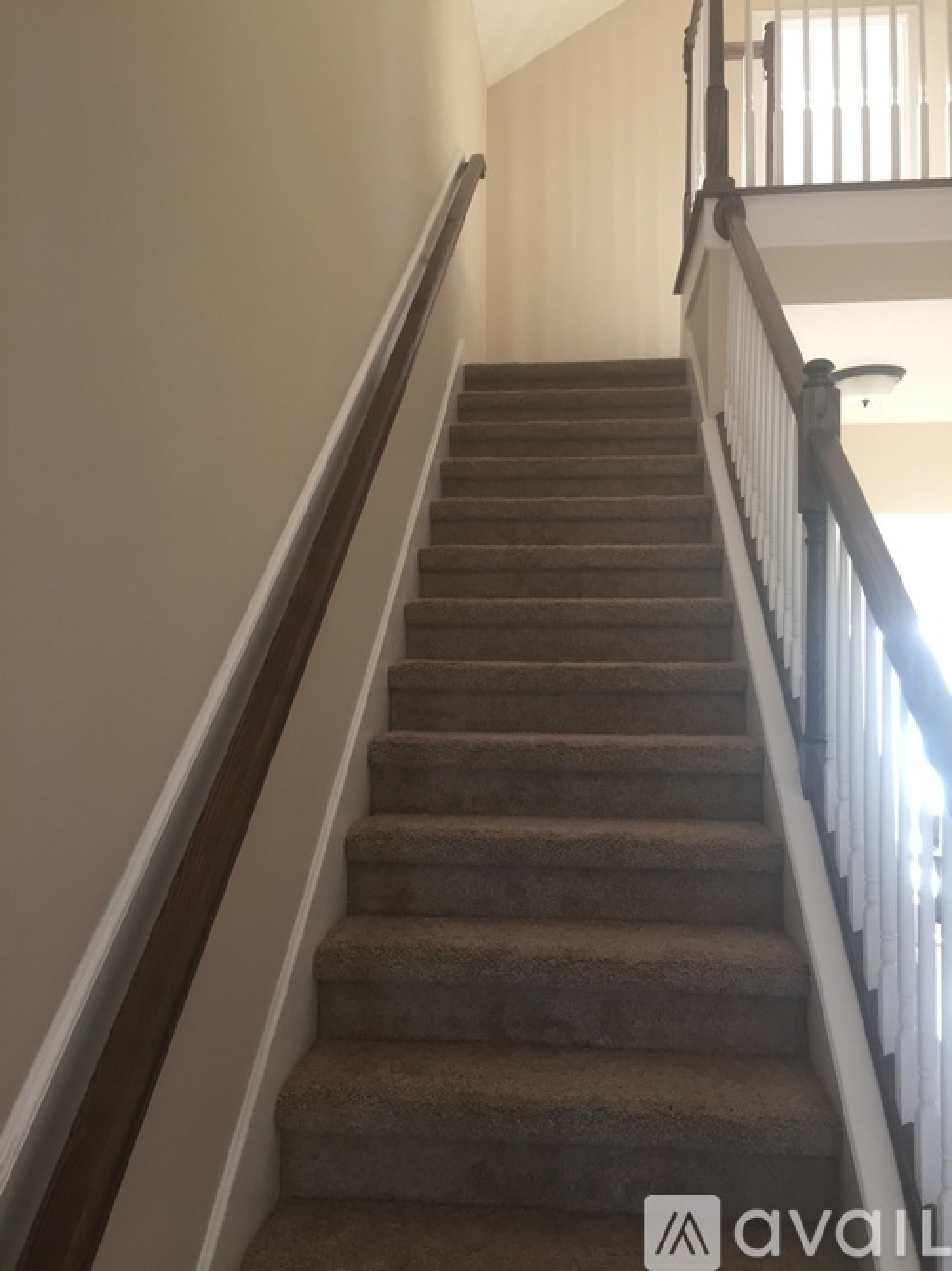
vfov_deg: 61.7
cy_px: 636
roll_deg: +0.0
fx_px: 1064
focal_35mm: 29
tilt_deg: +3.9
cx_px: 476
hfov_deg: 48.2
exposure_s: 1/30
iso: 64
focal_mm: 4.15
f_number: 2.2
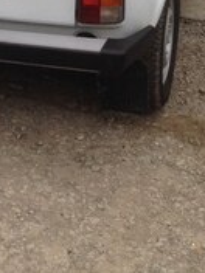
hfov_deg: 15.7
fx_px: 734
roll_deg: -0.8
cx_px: 26
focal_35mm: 93
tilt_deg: -9.6
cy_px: -56
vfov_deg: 19.8
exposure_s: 1/120
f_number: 2.4
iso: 64
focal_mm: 4.12
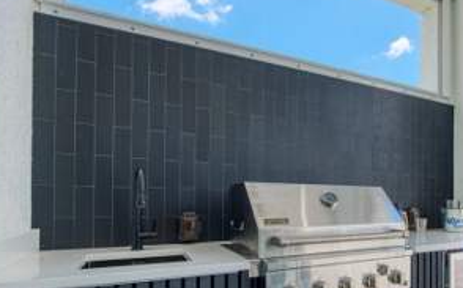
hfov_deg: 68.9
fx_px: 315
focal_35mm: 25
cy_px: 201
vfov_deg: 48.0
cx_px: 334
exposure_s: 1/125
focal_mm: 10
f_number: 8
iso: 200
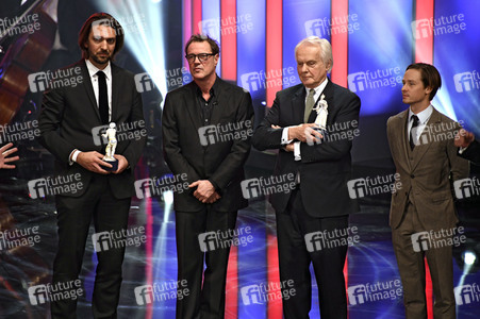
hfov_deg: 6.9
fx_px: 3997
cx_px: 240
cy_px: 160
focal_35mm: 300
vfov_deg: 4.6
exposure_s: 1/160
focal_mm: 300
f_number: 6.3
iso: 3200
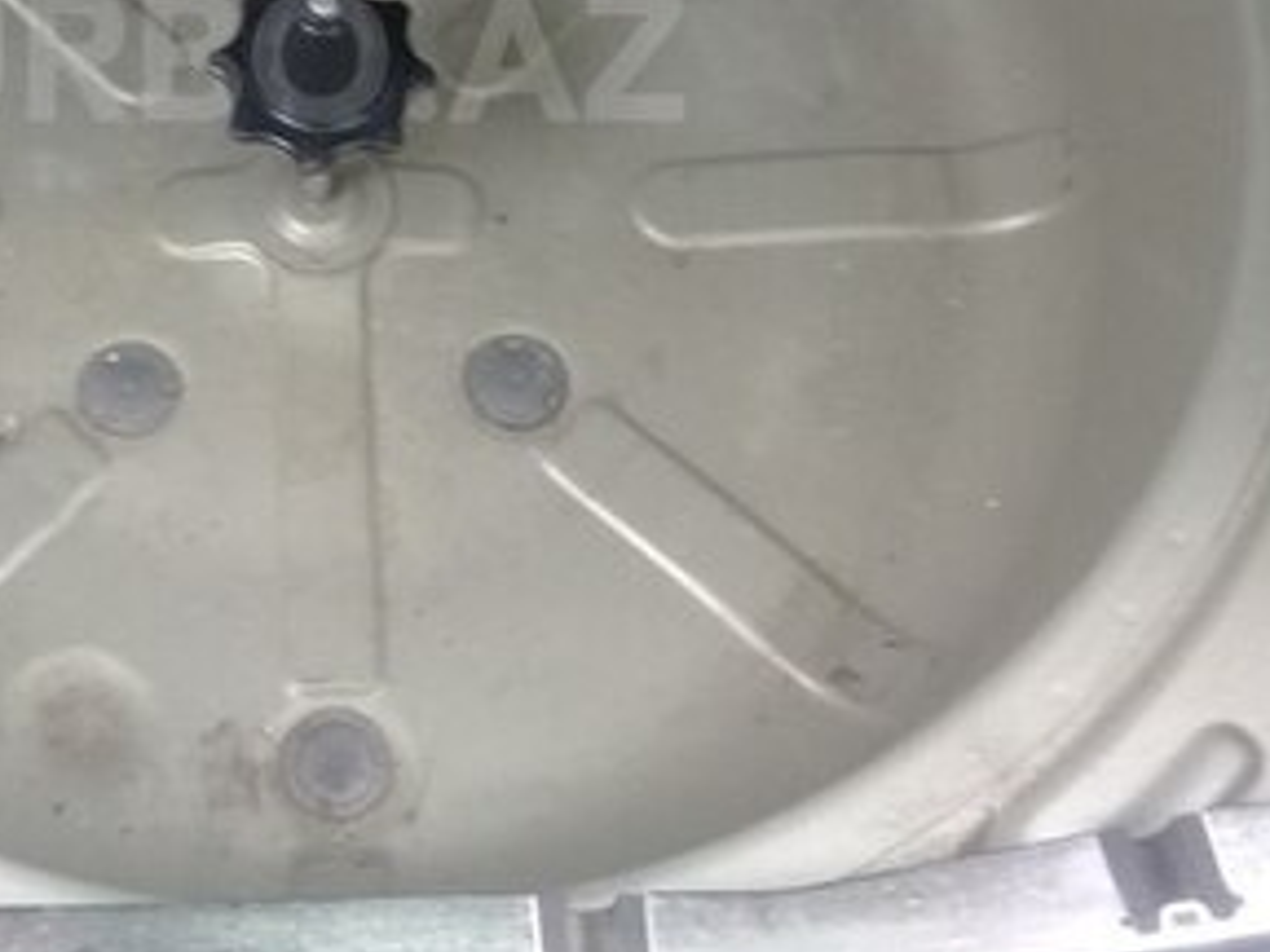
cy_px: 55
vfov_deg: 20.2
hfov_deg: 26.8
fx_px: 2605
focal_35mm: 71
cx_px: 234
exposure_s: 1/33
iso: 125
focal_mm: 3.3
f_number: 2.2
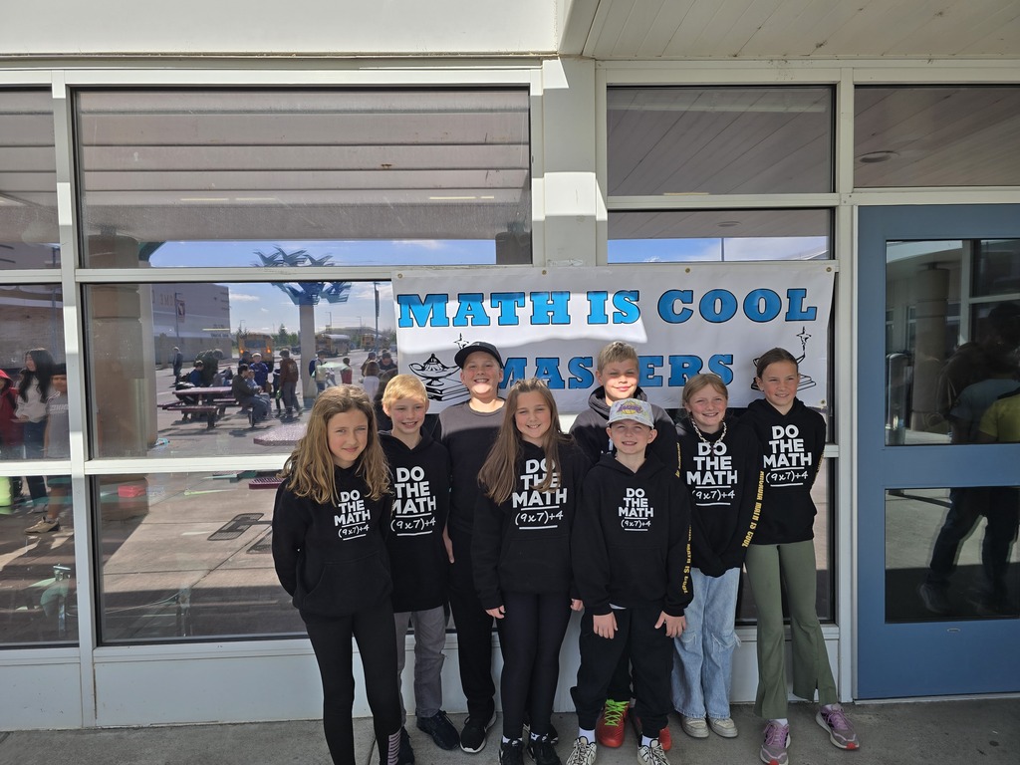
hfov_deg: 73.9
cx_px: 510
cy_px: 382
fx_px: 678
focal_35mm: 23
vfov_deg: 58.9
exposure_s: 1/989
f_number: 1.7
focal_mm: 6.3
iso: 12
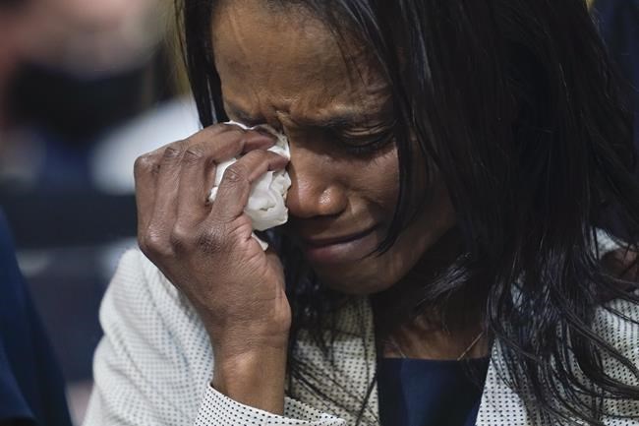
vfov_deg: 3.4
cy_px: 213
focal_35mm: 400
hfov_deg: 5.2
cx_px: 320
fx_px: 7098
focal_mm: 400
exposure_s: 1/200
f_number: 5.6
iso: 4000
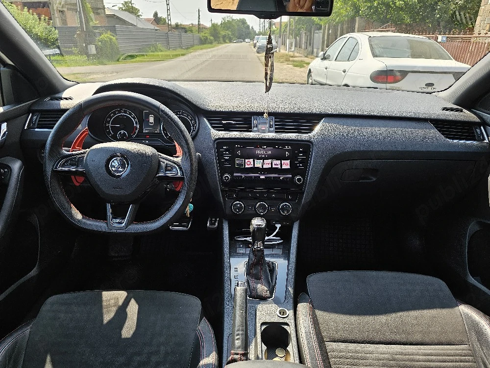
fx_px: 326
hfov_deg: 73.9
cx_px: 245
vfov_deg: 58.9
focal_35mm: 23
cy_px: 184
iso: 20
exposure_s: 1/182
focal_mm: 6.3
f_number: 1.7
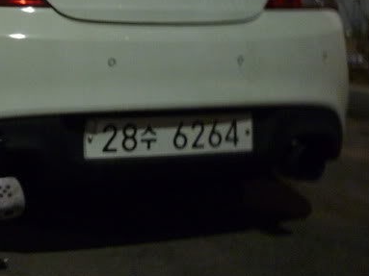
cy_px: 14
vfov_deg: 20.7
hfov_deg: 26.6
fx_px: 735
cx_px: -2
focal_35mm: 69
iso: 400
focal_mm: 5.5
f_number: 2.8
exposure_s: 1/8
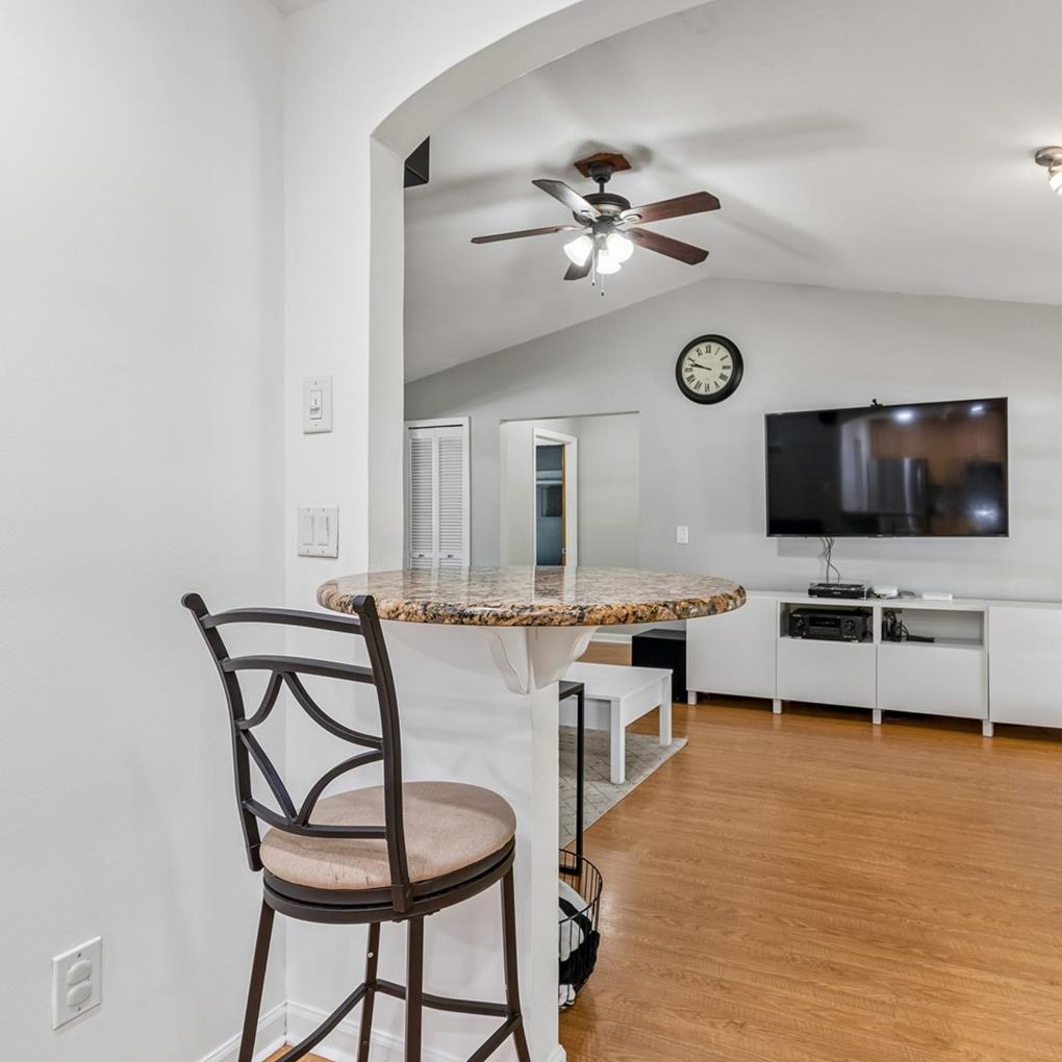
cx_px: 625
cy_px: 523
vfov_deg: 74.8
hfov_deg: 74.2
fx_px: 694
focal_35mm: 20
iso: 100
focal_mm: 10
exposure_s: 1/3.33
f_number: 7.1
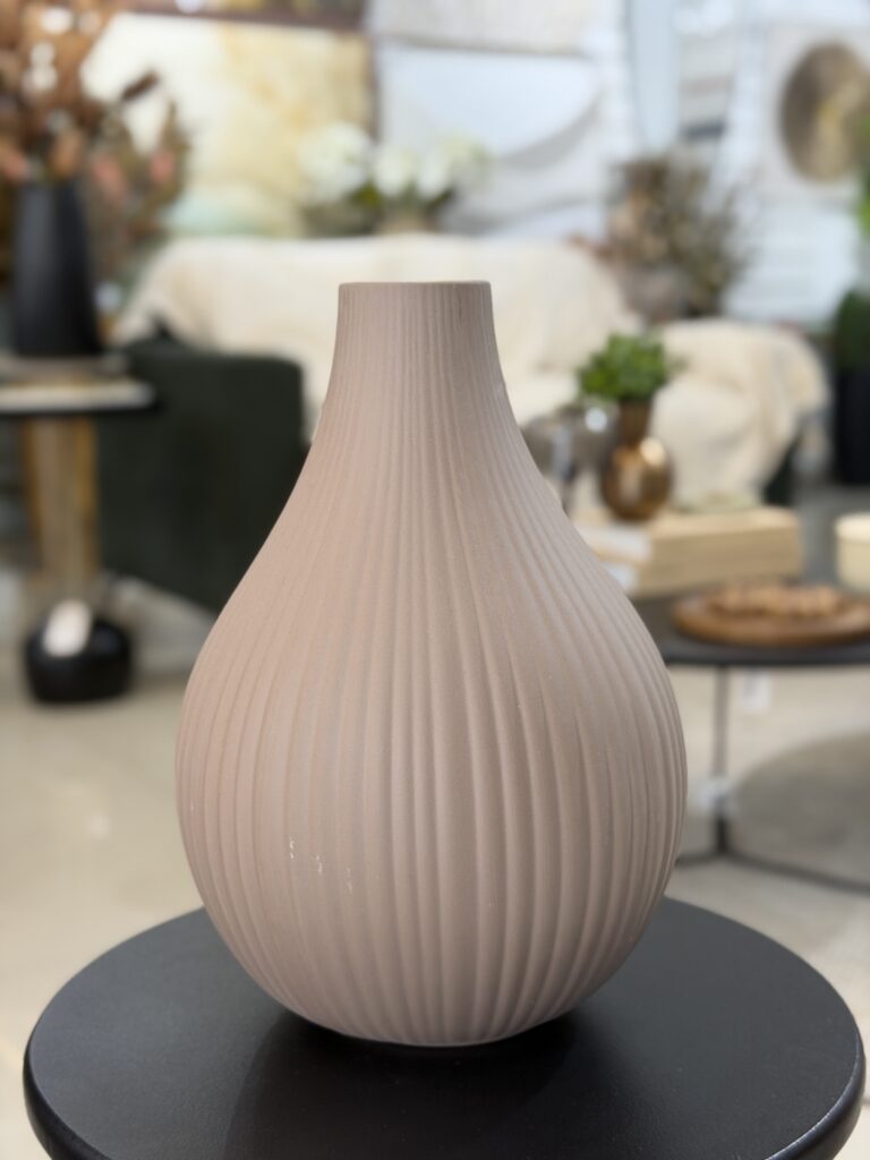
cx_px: 435
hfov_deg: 30.3
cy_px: 580
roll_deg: -0.3
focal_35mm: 48
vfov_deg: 39.7
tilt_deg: -10.4
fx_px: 1609
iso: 100
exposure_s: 1/60
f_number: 1.78
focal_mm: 6.76
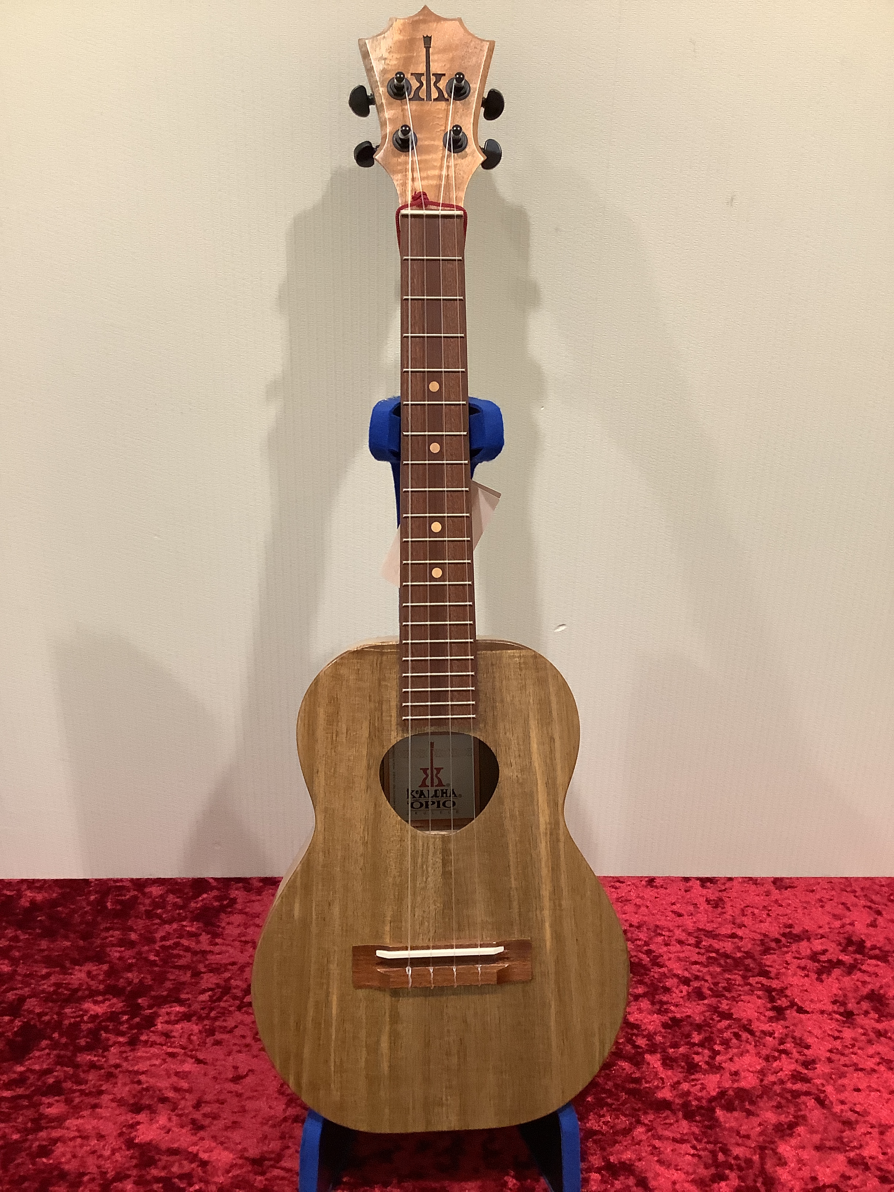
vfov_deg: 58.4
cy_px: 596
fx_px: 1067
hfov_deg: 45.4
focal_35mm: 31
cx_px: 447
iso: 320
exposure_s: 1/60
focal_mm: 3.3
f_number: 2.4
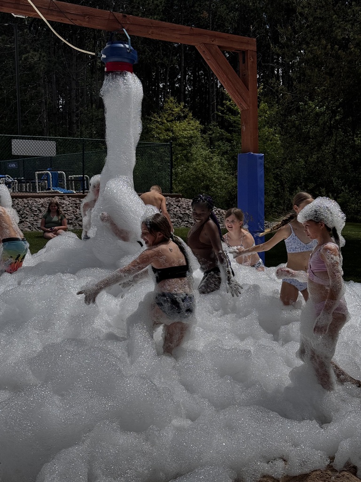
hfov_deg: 30.3
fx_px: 667
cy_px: 241
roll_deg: +1.4
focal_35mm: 48
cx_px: 180
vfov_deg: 39.7
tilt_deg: -5.3
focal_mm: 6.76
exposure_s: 1/15385
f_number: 1.78
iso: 64
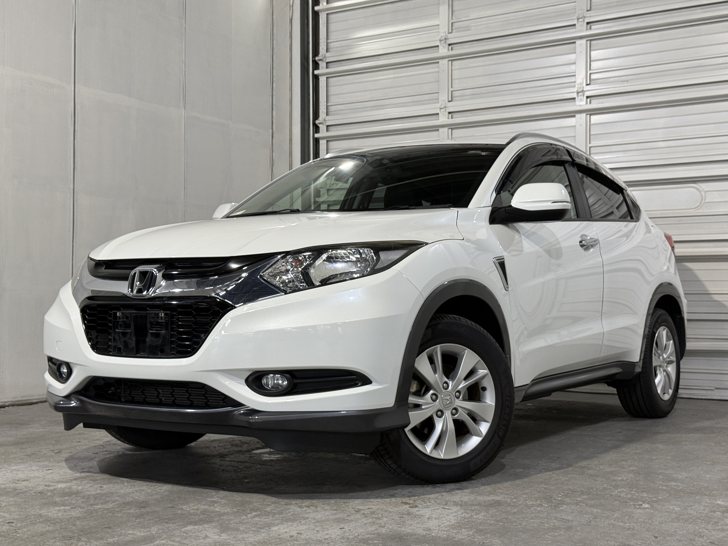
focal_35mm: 48
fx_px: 1009
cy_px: 273
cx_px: 364
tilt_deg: +1.0
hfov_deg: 39.7
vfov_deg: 30.3
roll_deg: -0.3
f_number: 1.78
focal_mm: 6.76
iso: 64
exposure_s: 1/60
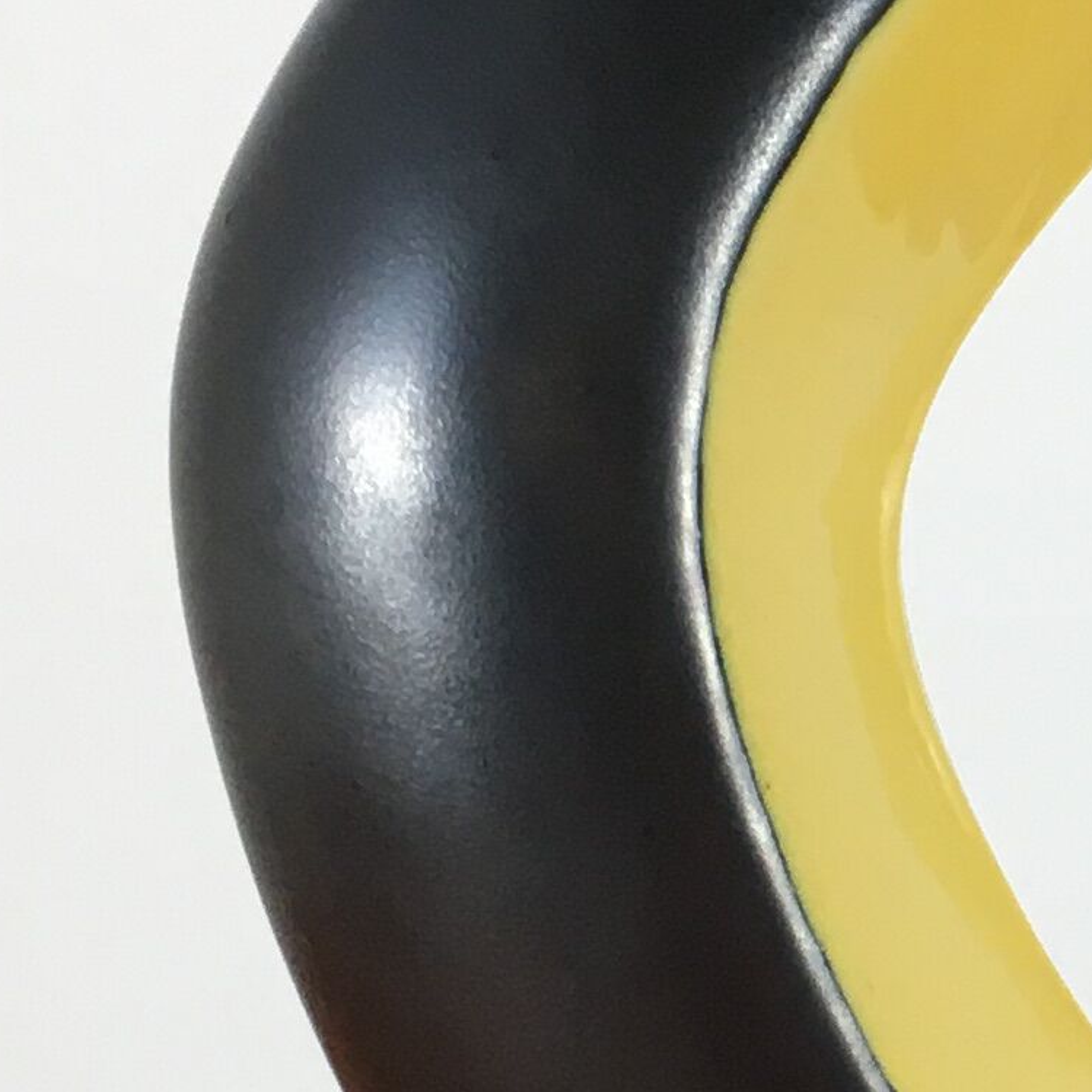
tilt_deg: -5.3
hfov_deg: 12.0
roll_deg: -0.3
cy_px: 1047
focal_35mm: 138
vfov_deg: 12.5
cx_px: 1742
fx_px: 4925
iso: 25
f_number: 2.2
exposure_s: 1/33
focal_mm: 4.15
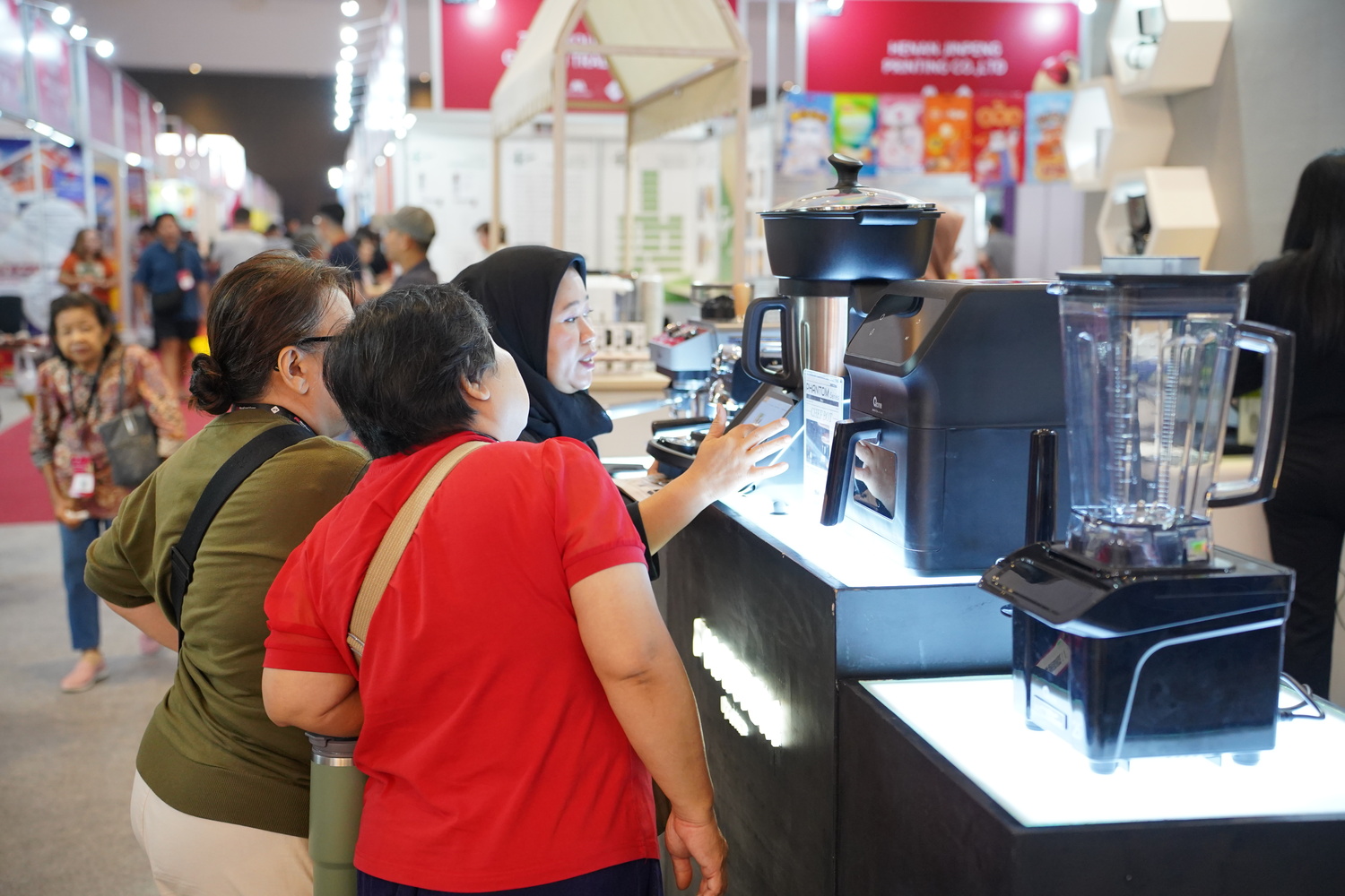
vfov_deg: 31.2
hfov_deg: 45.4
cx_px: 672
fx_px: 1606
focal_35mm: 43
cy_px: 448
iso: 2500
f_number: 2.8
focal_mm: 43
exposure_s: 1/200
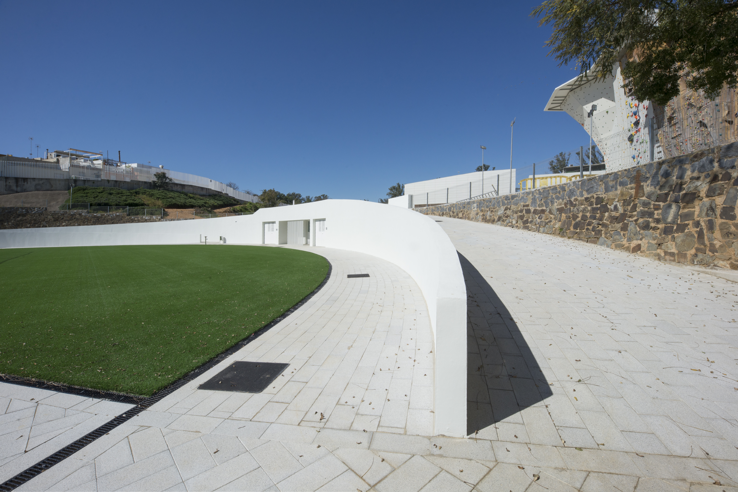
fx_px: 308
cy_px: 246
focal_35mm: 15
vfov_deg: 77.4
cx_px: 369
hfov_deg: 100.4
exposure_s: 1/320
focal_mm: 15
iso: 200
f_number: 22
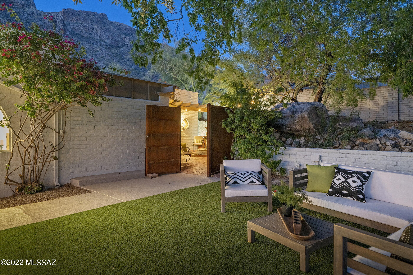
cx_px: 206
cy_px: 138
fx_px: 241
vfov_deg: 59.5
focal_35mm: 21
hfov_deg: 81.2
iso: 800
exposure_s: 1/2
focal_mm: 21
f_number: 4
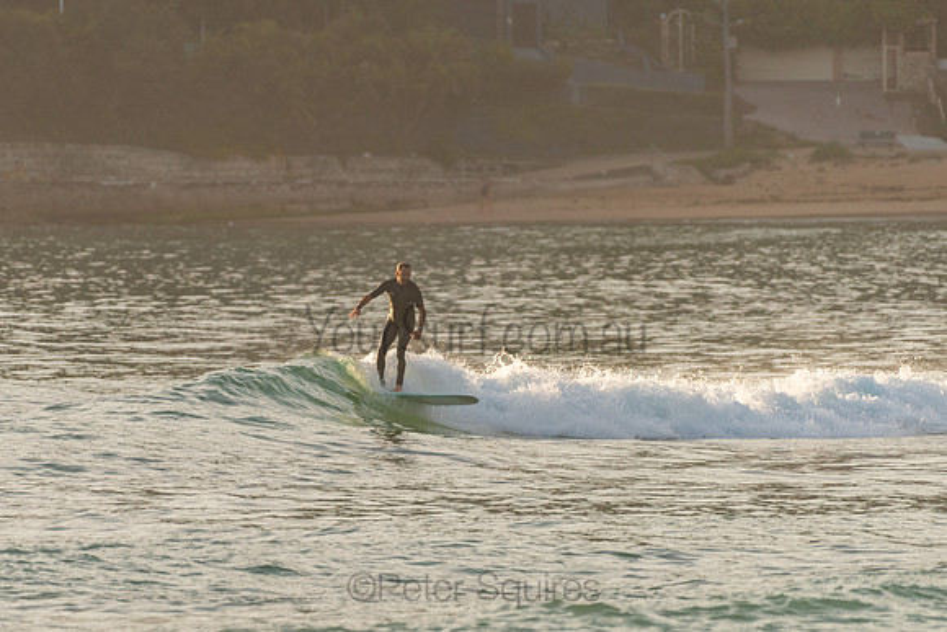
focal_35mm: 612
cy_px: 387
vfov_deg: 2.2
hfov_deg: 3.4
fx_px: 16106
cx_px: 390
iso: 450
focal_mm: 500
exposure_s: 1/500
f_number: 5.6
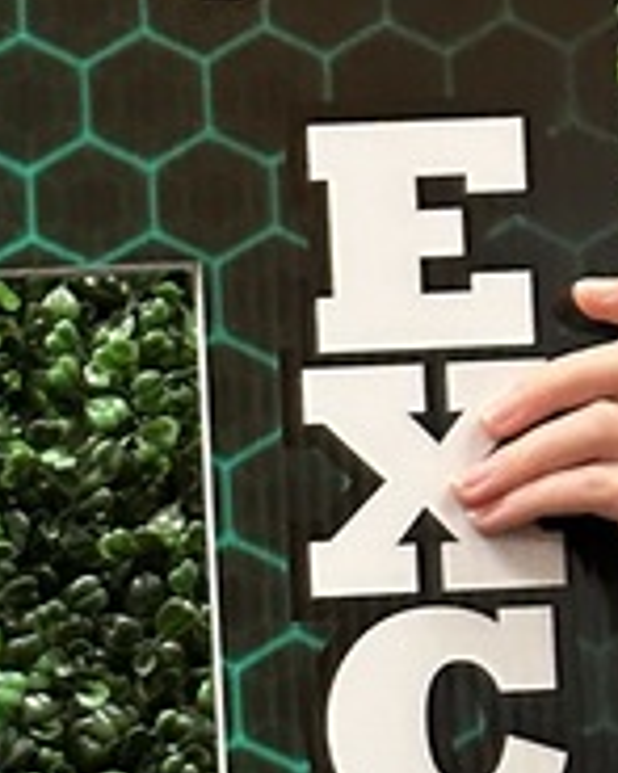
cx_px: -568
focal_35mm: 141
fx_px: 3226
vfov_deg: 12.9
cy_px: 1160
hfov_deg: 10.2
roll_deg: +4.7
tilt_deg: +0.2
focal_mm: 5.7
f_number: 1.5
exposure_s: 1/60
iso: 320
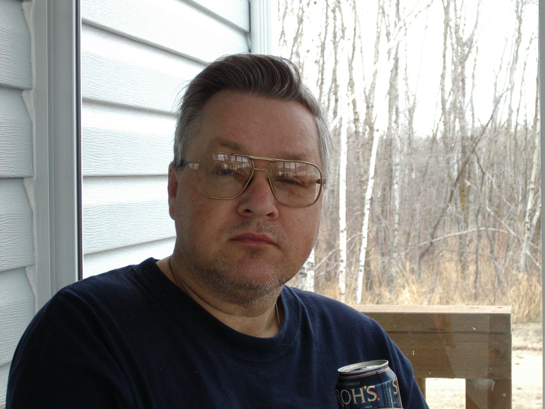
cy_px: 204
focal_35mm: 88
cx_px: 272
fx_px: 1385
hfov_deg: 22.3
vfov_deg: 16.8
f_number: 4.2
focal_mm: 13.3
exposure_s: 1/125
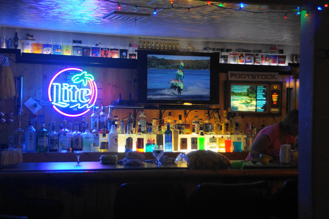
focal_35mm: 68
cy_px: 110
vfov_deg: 20.1
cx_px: 164
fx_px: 617
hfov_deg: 29.9
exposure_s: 1/50
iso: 1600
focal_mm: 45
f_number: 4.5
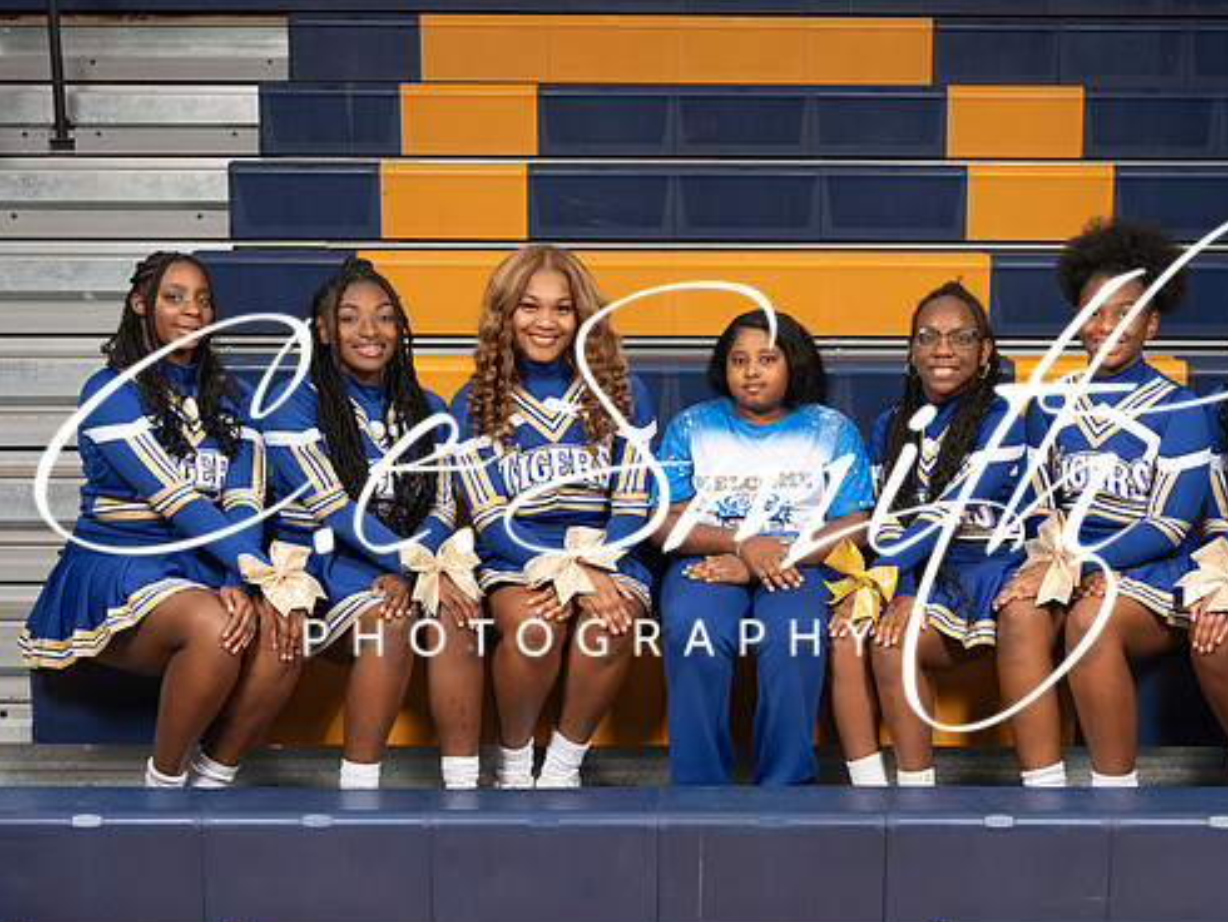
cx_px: 745
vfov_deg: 19.9
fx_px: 2626
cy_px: 444
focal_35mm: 74
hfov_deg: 26.3
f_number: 8
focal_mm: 56
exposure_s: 1/250
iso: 400
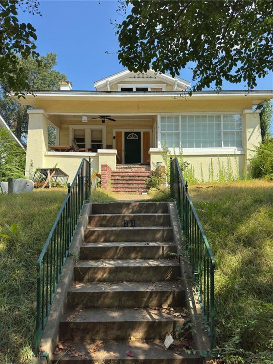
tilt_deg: +3.3
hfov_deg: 56.8
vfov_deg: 71.6
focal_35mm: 24
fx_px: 252
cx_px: 136
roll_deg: +0.2
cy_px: 182
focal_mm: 6.76
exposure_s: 1/2232
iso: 100
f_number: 1.78
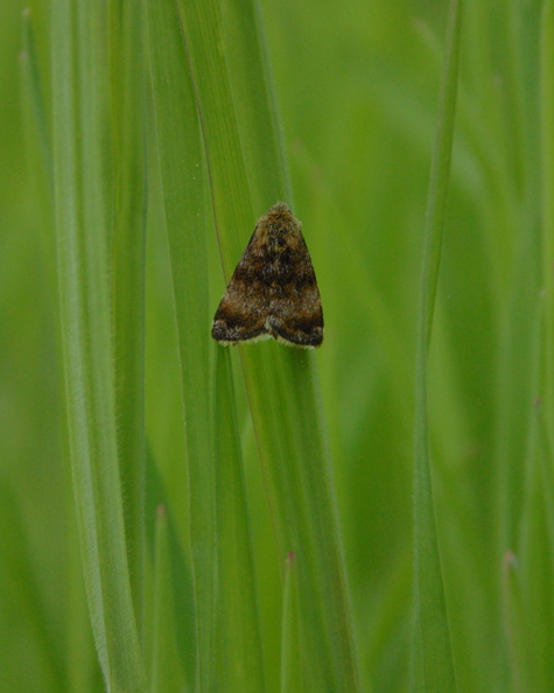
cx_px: 276
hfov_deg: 6.8
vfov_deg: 8.4
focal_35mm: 229
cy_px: 322
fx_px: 4695
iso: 320
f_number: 5.6
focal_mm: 40.1
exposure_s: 1/320
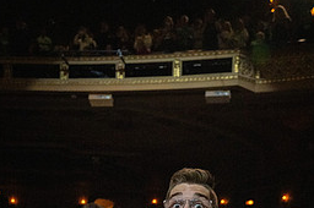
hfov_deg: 44.5
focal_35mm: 44
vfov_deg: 26.1
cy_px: 269
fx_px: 383
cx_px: 170
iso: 12800
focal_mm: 25
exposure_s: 1/500
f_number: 2.8
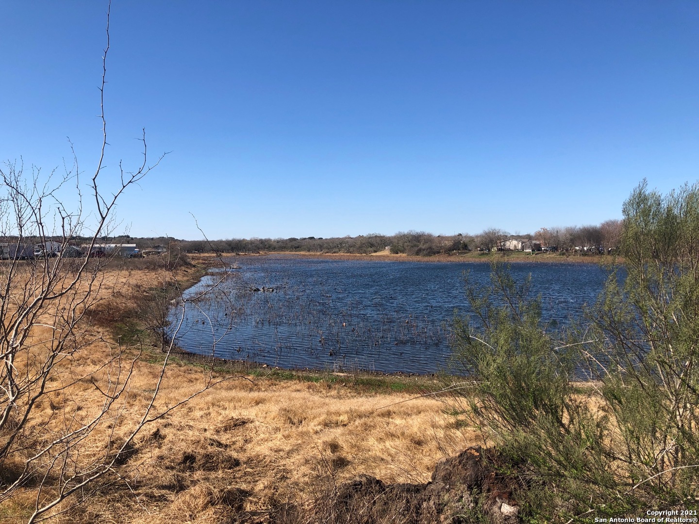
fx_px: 565
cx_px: 350
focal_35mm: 28
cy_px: 262
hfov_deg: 63.4
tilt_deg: -1.1
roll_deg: +0.0
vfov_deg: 49.7
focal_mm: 3.99
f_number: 1.8
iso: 25
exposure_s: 1/2208
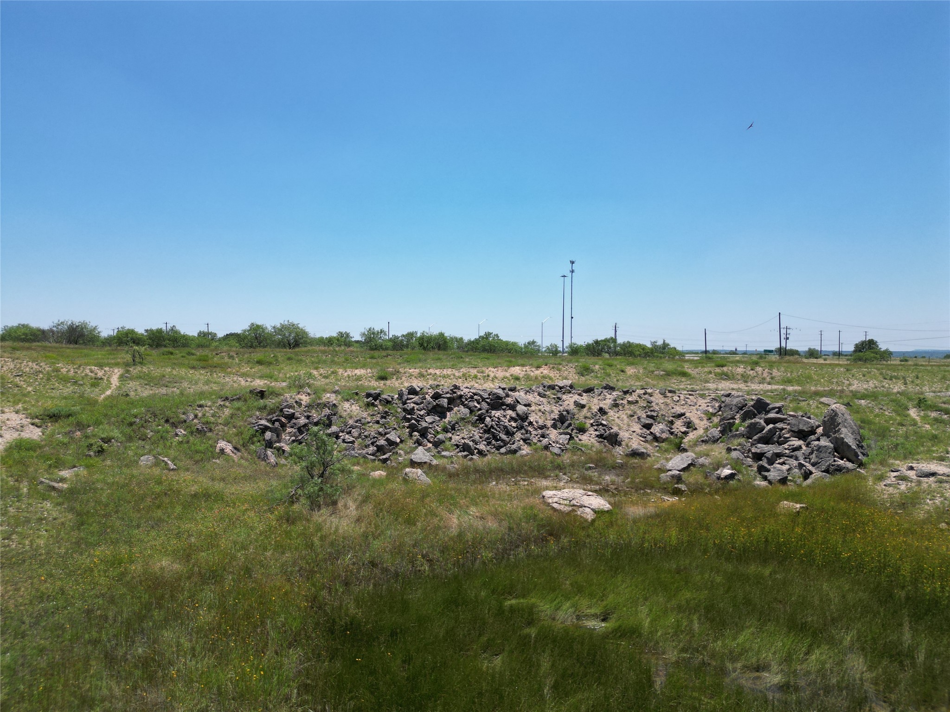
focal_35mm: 24
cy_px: 356
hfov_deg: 71.6
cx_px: 475
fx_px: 659
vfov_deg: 56.8
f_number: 1.7
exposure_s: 1/2500
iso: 100
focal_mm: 6.72
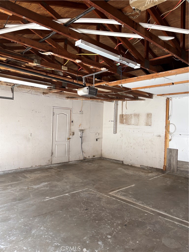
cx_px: 94
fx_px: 189
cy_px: 126
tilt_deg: +0.5
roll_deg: -1.8
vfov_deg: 67.3
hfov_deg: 53.1
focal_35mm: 26
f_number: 1.6
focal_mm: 5.96
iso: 64
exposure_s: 1/121
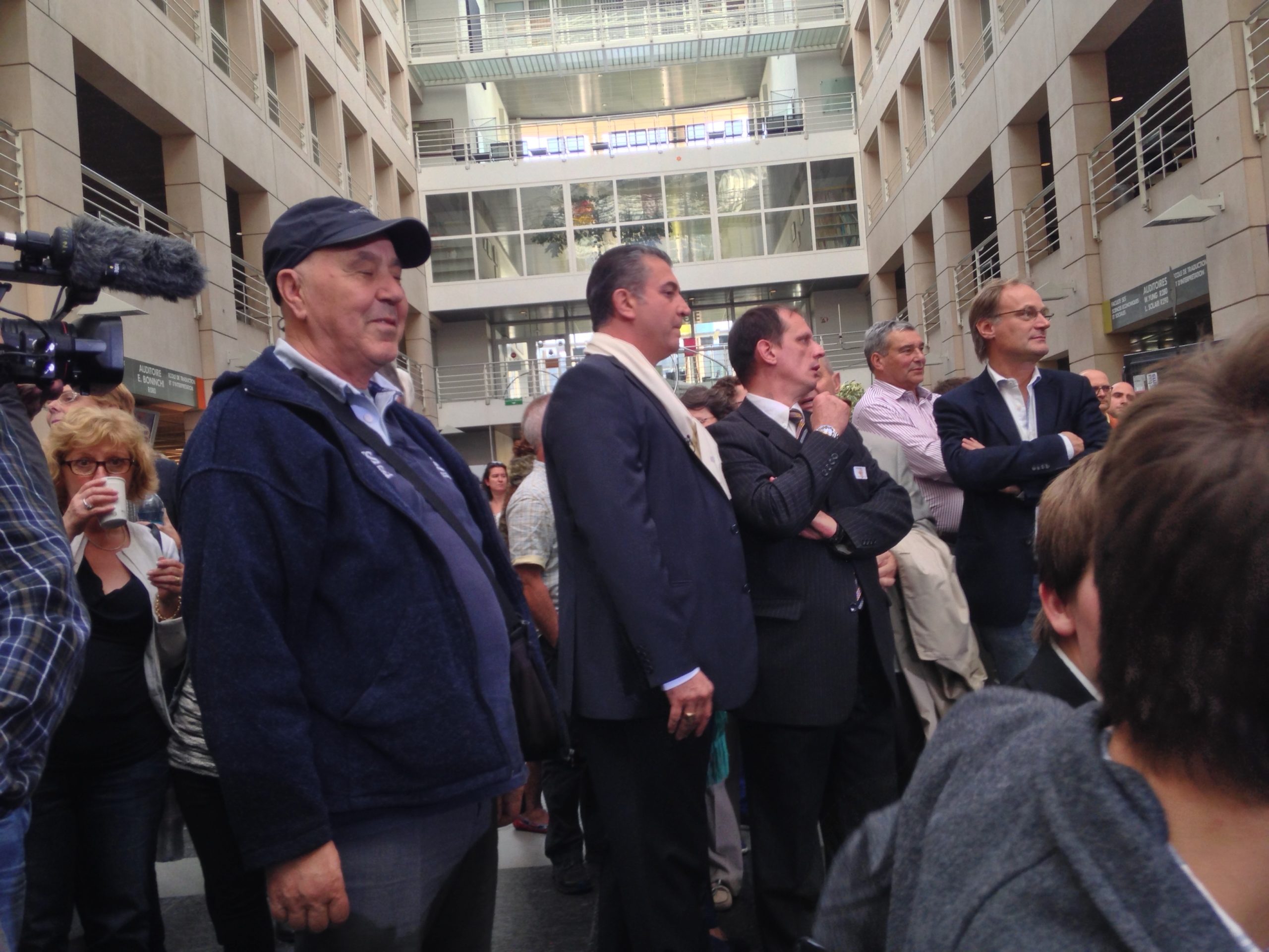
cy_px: 476
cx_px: 634
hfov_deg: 55.4
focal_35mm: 33
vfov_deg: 42.9
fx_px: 1210
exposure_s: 1/60
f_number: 2.4
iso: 64
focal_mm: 4.12
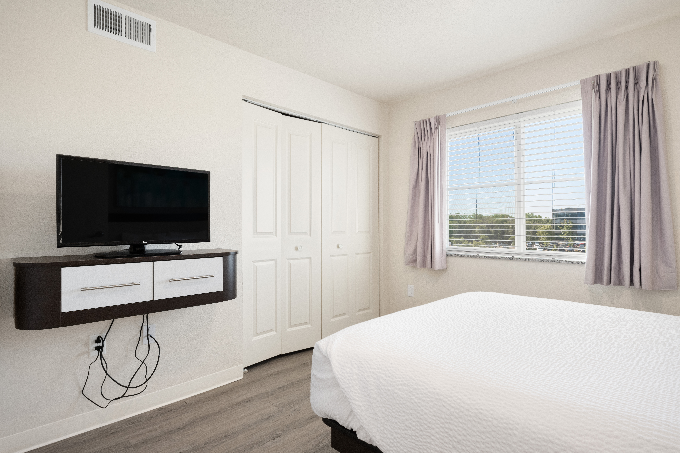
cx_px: 340
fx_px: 349
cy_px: 226
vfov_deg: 65.9
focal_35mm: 18
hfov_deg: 88.4
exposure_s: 1/30
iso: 640
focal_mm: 18.5
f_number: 11
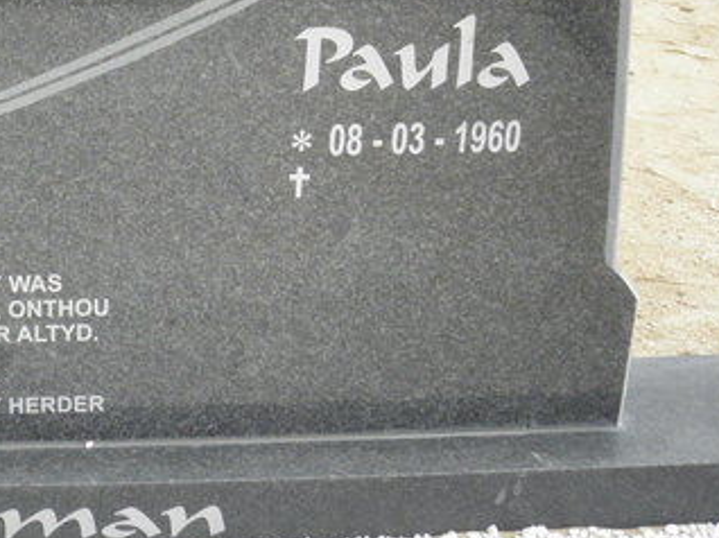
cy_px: -5
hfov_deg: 26.6
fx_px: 1411
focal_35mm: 68
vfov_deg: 20.8
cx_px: -47
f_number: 5.6
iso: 200
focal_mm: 4.83
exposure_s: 1/500
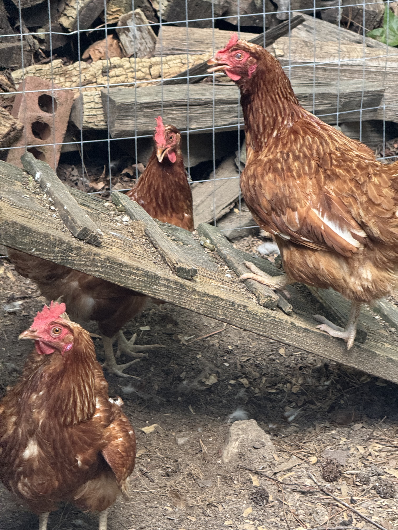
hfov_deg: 12.3
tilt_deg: -24.4
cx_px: 199
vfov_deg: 16.4
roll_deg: -0.3
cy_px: 265
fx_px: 1840
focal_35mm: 120
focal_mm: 15.66
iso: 250
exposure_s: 1/99
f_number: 2.8
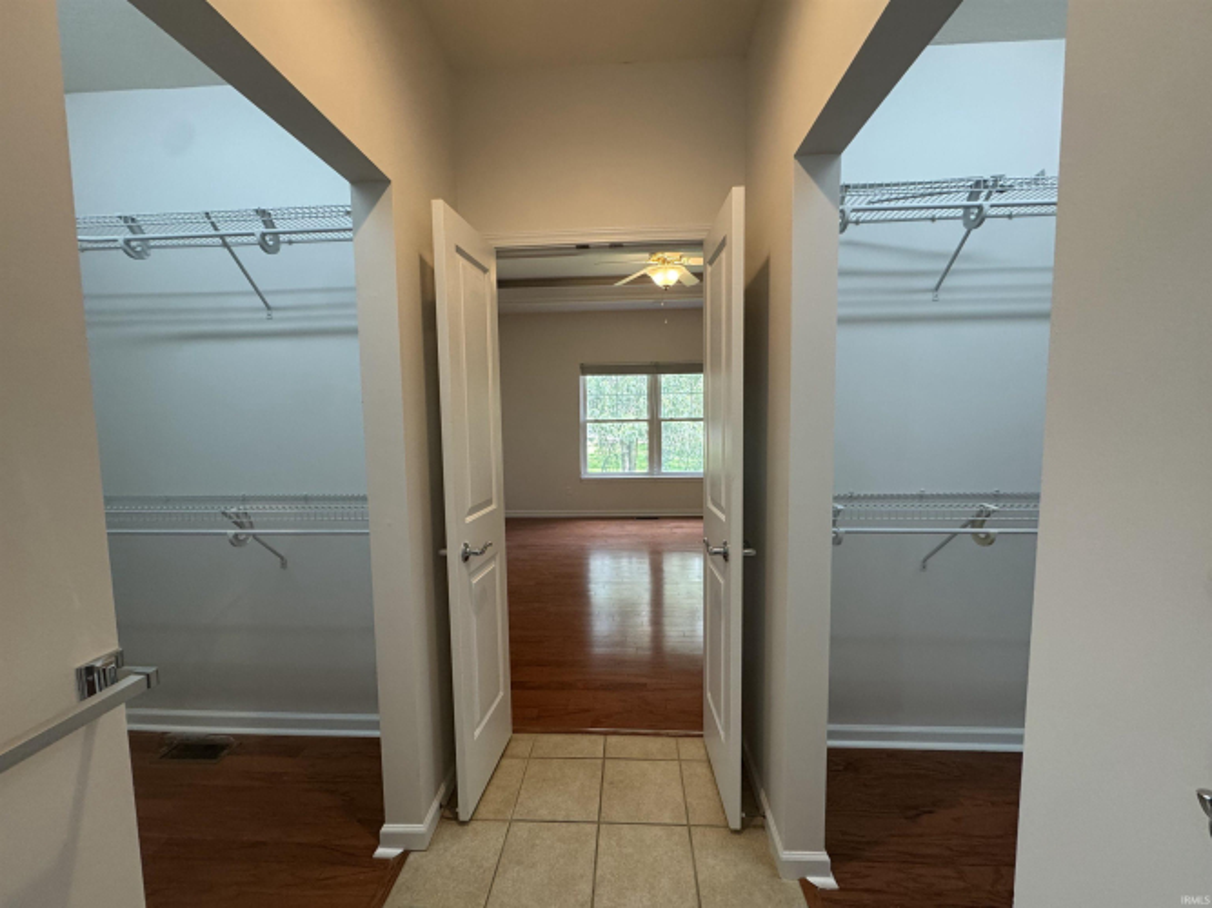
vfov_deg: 85.7
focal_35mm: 14
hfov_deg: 102.1
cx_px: 606
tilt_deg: -5.4
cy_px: 454
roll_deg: +0.2
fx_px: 490
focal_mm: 2.22
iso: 250
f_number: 2.2
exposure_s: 1/120
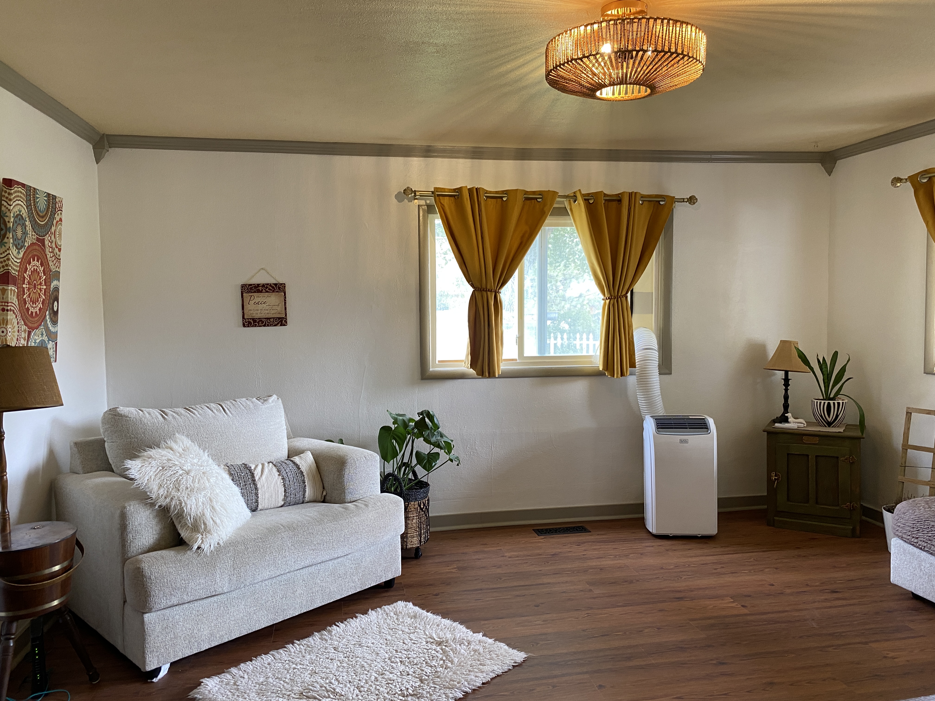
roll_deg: +1.4
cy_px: 350
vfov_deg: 53.1
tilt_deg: -2.6
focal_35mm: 26
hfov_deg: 67.3
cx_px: 468
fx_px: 702
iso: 100
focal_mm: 4.25
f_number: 1.8
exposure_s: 1/60
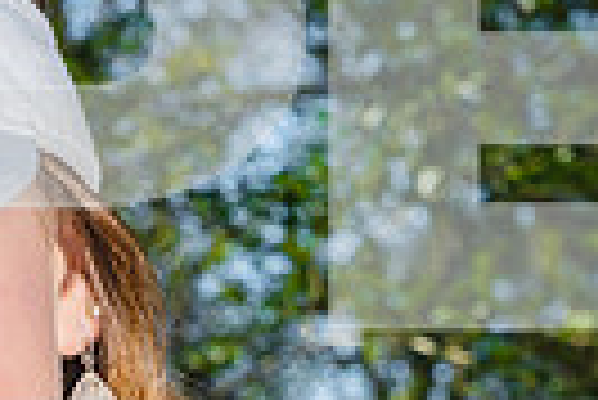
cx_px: -283
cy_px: 640
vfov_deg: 5.4
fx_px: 4191
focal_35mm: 252
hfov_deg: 8.0
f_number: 9
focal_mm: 58
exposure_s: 1/125
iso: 100
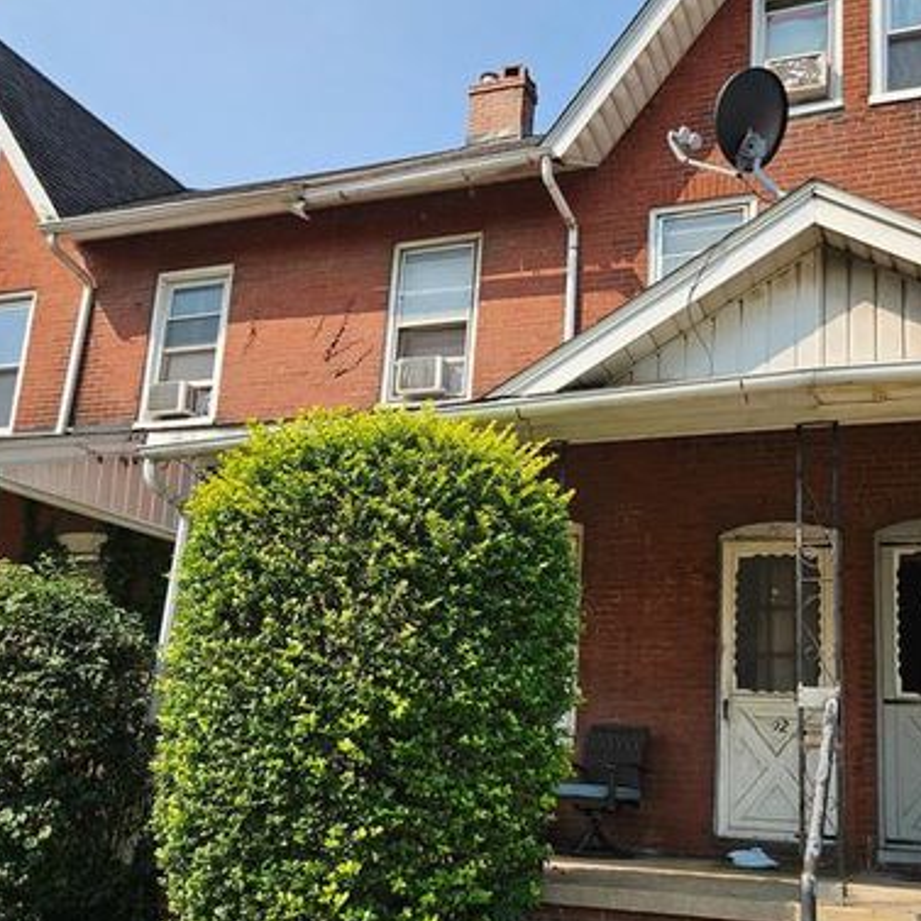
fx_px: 1084
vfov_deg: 45.9
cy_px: 536
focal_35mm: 36
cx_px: 584
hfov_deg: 45.6
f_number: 1.8
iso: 25
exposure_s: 1/1387
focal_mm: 5.4
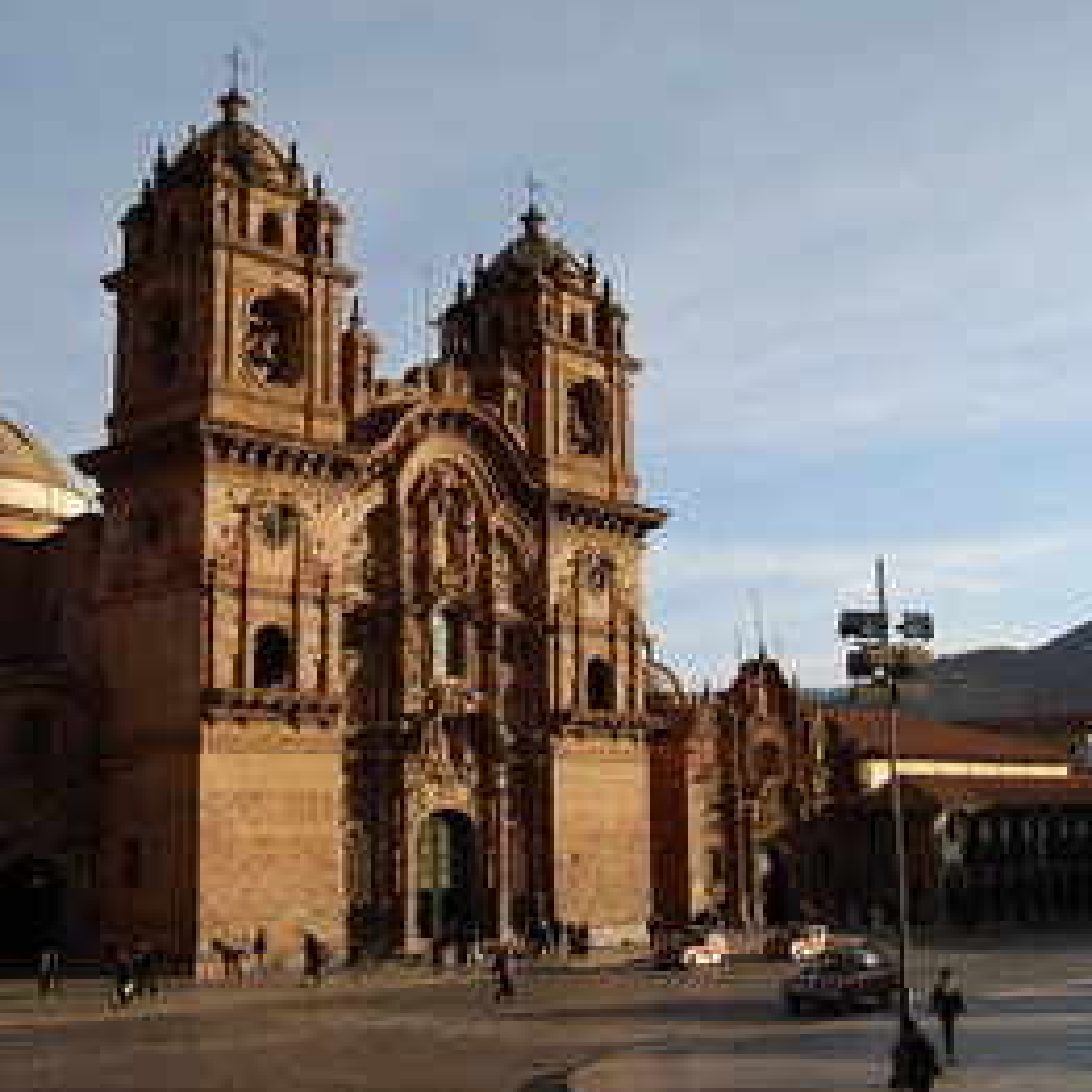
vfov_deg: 42.8
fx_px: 1392
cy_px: 546
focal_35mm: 39
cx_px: 433
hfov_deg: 42.6
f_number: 7.1
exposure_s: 1/200
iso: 100
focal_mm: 20
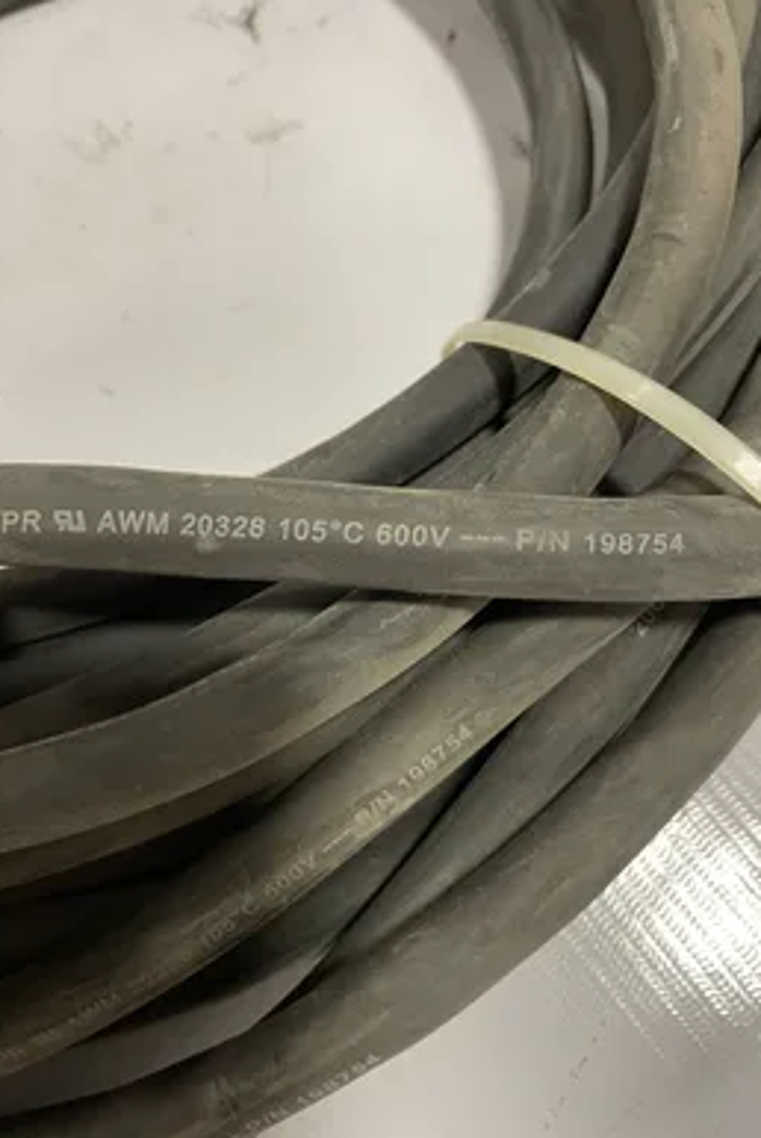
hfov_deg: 46.5
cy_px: 554
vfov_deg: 65.4
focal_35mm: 28
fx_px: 886
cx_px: 363
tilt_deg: -71.2
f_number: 1.6
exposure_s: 1/60
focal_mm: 4.2
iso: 250
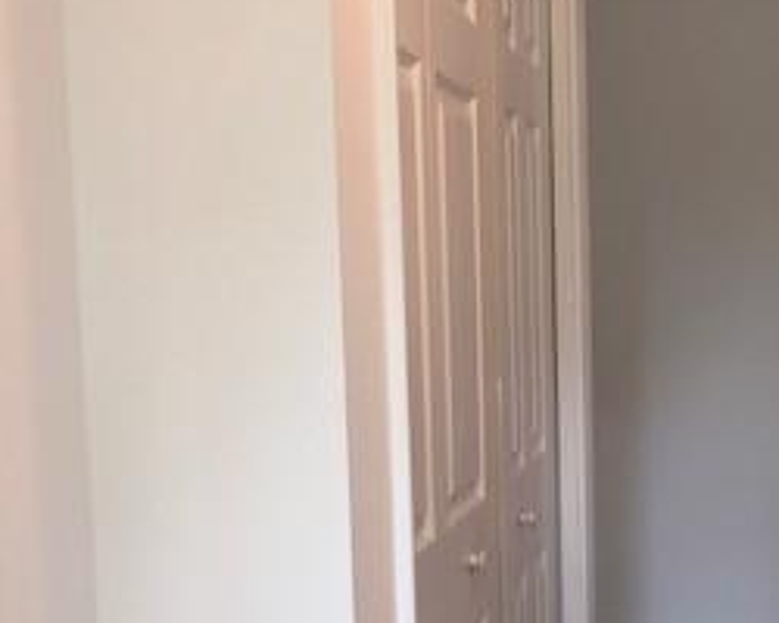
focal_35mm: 70
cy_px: 526
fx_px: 1614
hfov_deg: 26.1
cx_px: 720
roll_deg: -0.4
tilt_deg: -8.6
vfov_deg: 21.5
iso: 20
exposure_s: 1/19
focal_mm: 3.99
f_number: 1.8
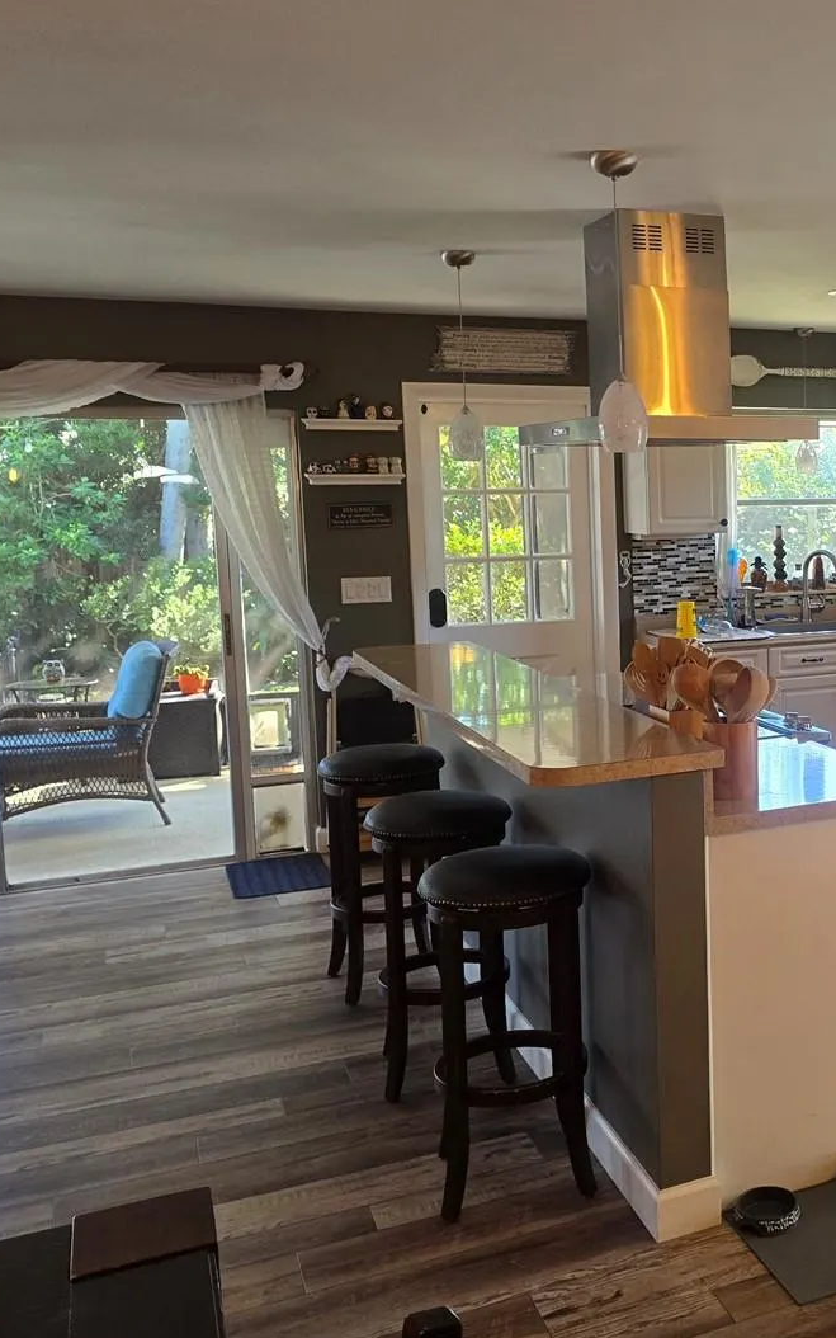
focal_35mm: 37
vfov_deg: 52.7
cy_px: 660
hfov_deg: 31.3
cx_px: 879
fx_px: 1348
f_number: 1.7
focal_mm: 6.3
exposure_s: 1/120
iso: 160
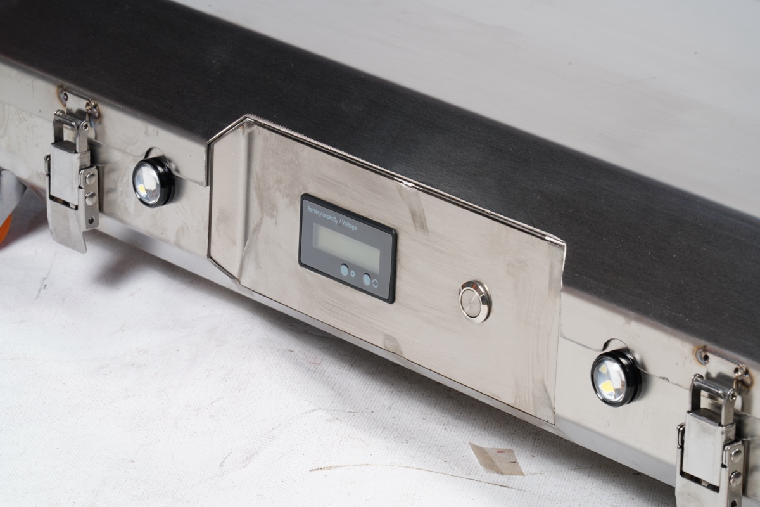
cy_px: 254
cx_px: 380
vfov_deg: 8.1
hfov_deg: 12.1
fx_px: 3589
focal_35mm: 170
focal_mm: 170
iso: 200
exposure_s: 1/1.25
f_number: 20
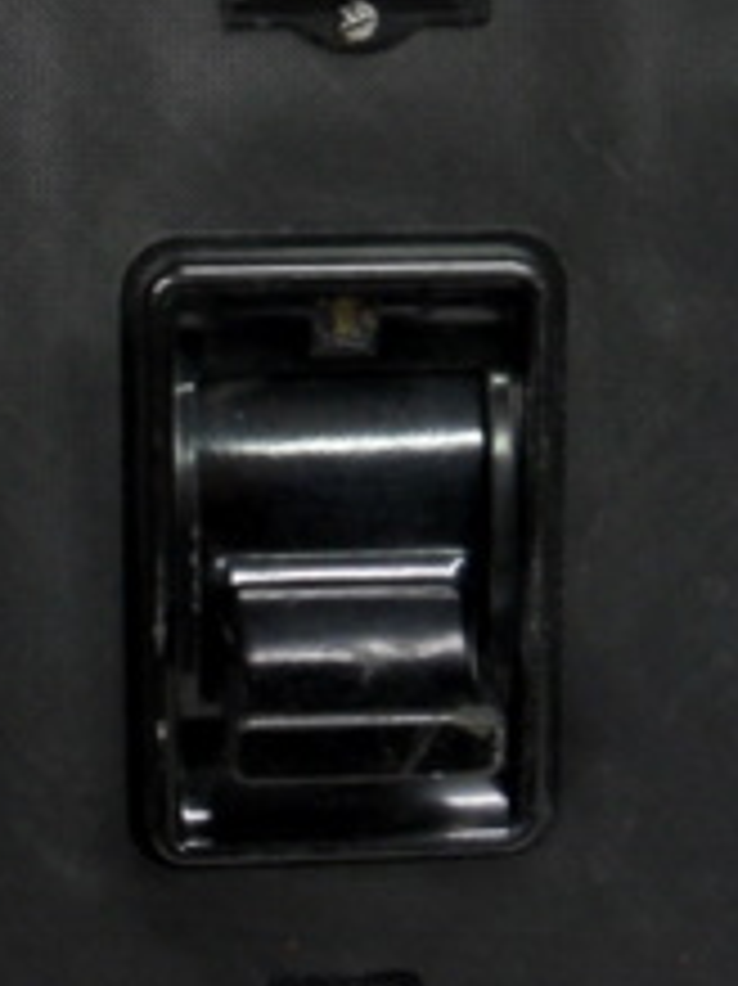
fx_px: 2248
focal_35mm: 79
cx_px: 315
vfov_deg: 24.2
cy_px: 140
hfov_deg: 18.6
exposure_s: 1/10
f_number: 3.5
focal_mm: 4.9
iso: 200
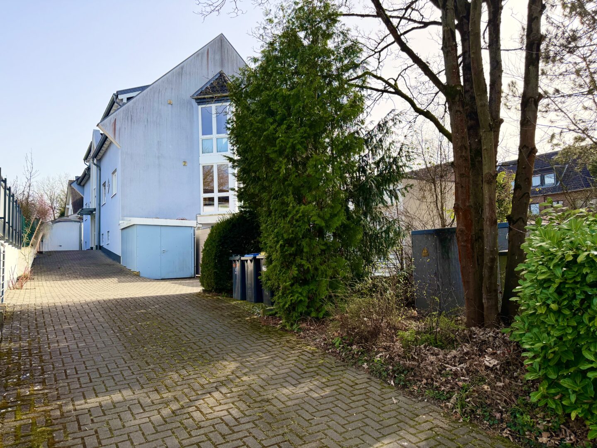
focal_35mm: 24
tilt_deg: +4.6
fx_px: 414
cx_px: 298
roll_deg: +2.8
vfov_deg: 56.8
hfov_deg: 71.6
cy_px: 224
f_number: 1.78
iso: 100
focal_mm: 6.76
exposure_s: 1/2000
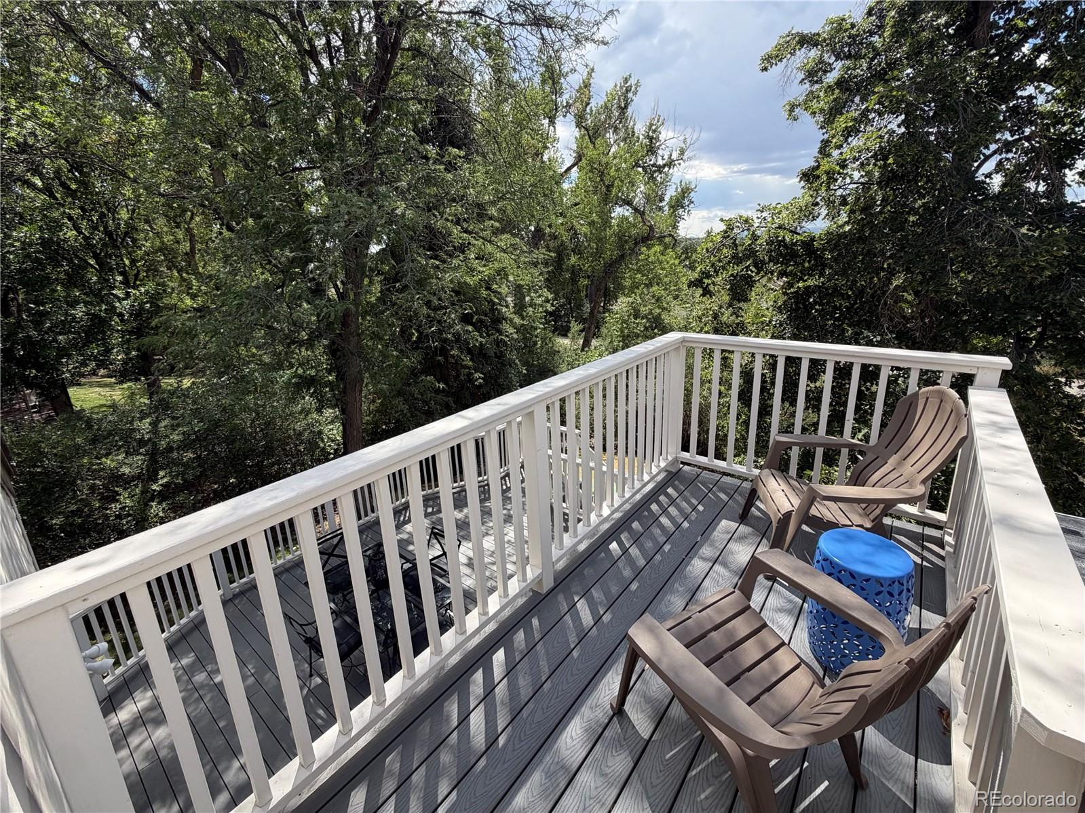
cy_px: 406
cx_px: 542
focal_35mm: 14
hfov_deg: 102.1
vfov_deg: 85.7
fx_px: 439
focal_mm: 2.22
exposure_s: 1/770
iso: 40
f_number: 2.2
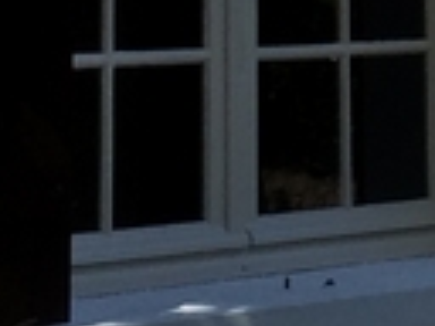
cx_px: 612
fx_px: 2915
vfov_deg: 6.0
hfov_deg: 8.4
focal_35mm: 232
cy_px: -604
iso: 32
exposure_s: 1/954
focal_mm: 4.15
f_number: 2.2
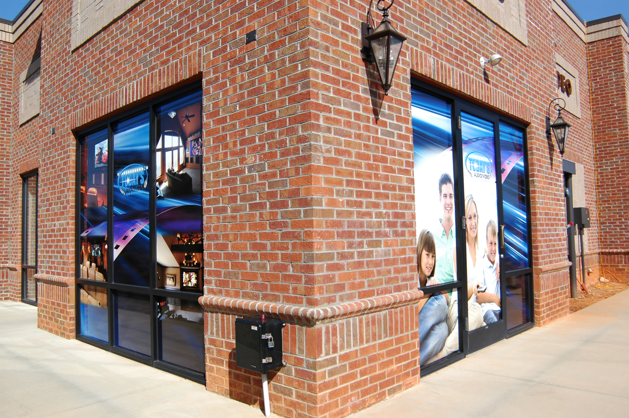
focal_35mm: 27
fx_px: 471
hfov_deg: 67.4
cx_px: 314
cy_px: 209
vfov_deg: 47.8
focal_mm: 18
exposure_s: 1/1250
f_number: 4.5
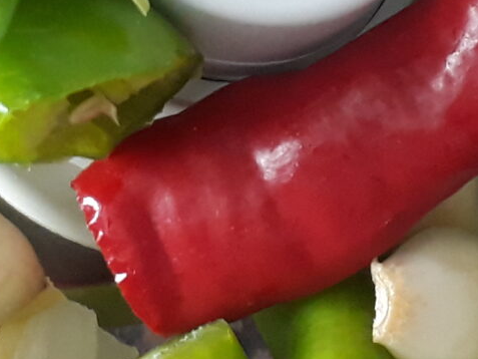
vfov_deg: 10.1
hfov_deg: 13.6
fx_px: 2003
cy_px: -37
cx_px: 115
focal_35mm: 145
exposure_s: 1/33
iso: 200
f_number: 1.9
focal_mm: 3.6
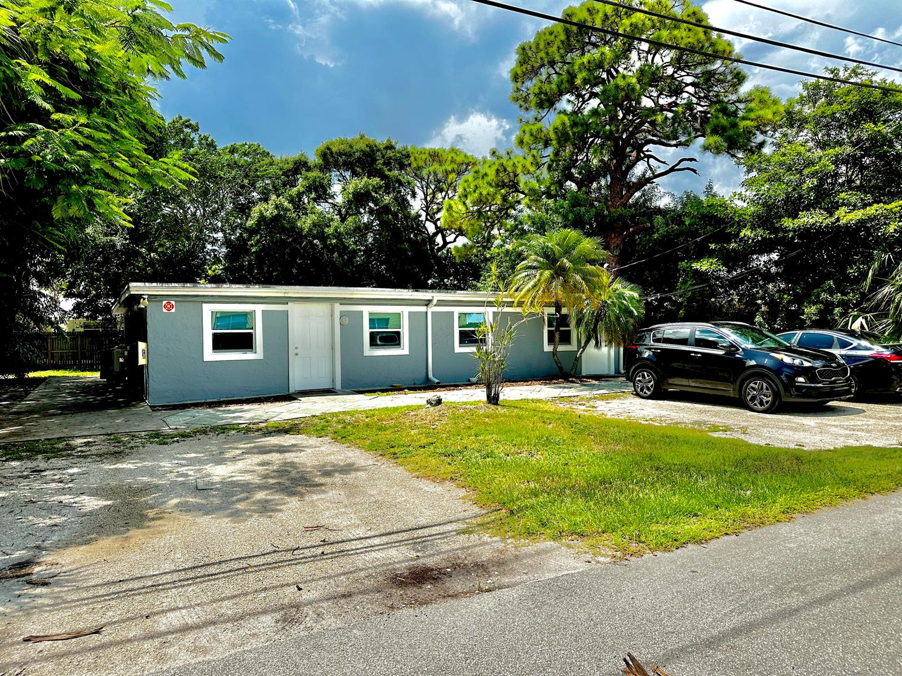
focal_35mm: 24
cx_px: 451
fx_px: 625
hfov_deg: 71.6
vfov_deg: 56.8
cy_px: 338
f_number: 1.78
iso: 80
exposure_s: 1/5525
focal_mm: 6.86
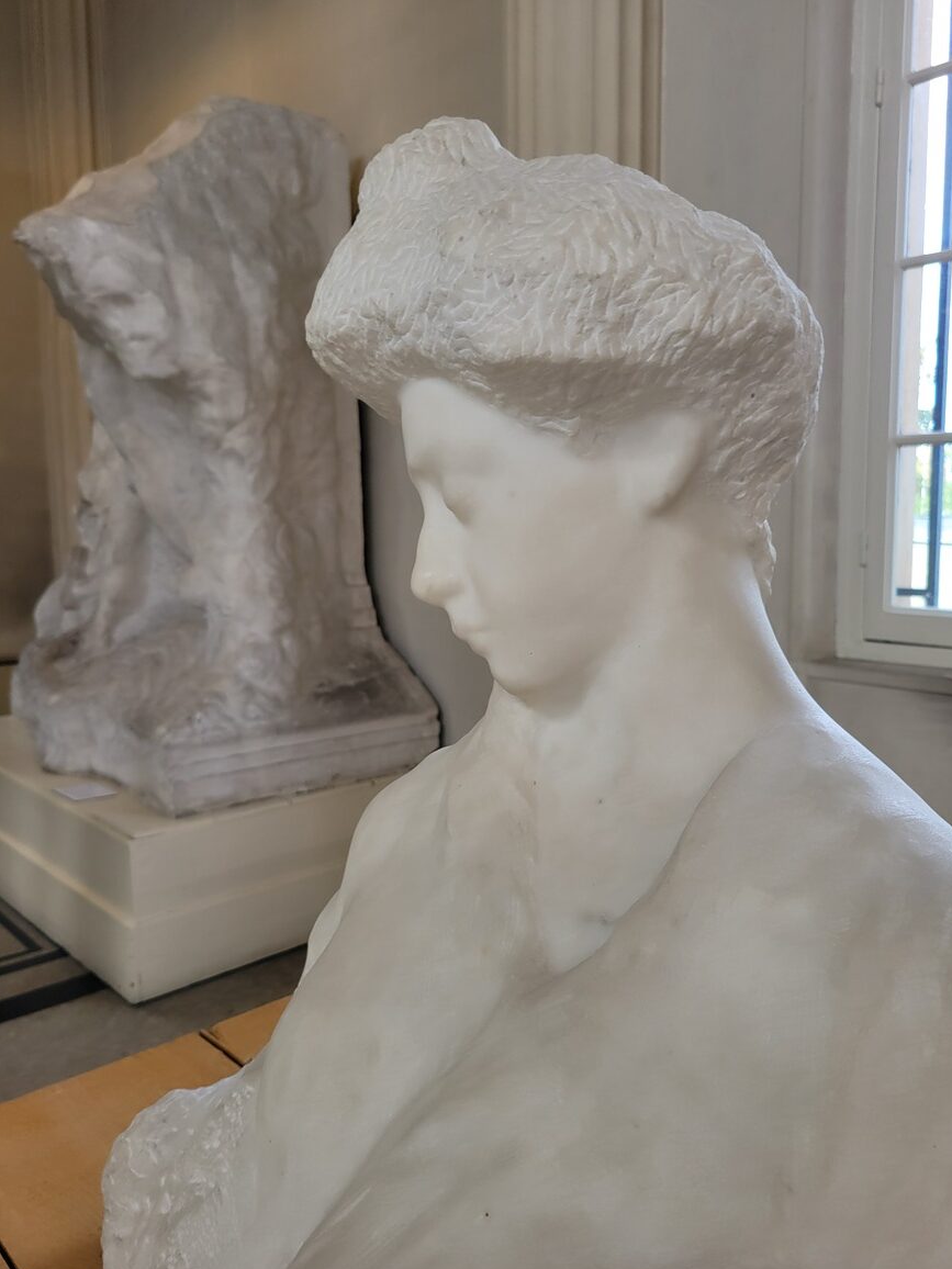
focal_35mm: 27
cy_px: 640
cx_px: 493
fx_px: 990
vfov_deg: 65.3
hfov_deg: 51.3
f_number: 1.8
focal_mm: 5.4
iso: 40
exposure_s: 1/125
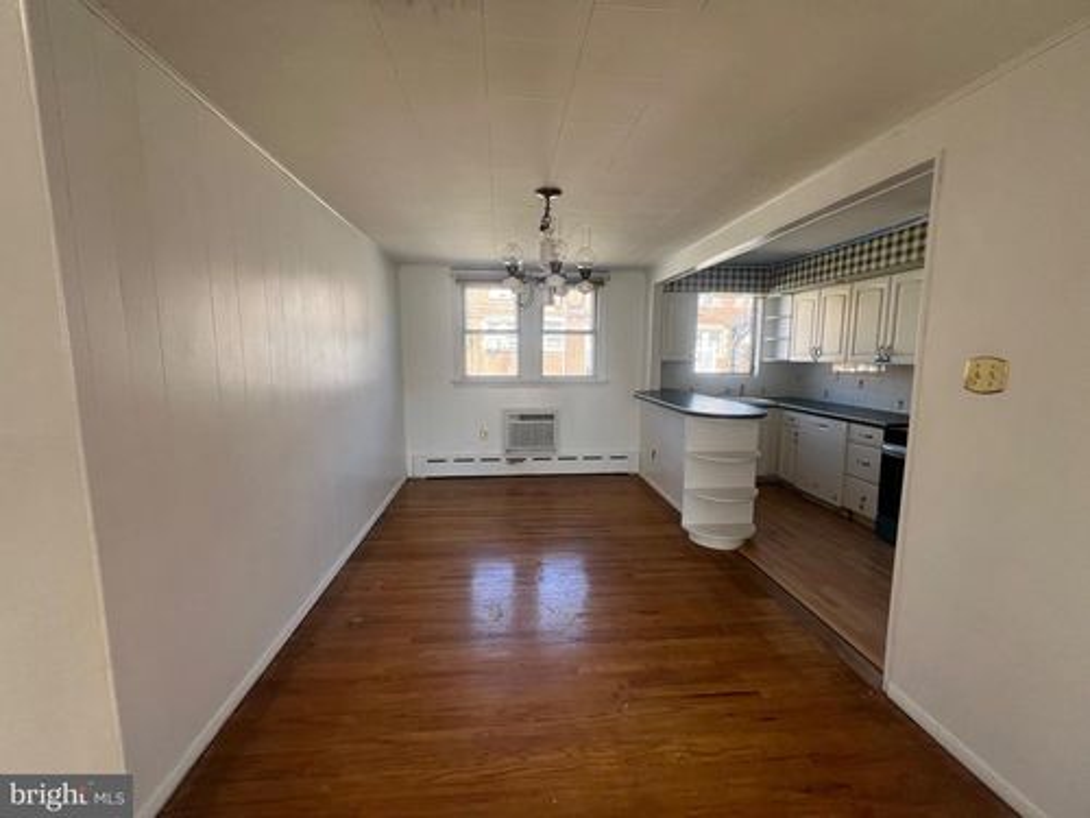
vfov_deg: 89.9
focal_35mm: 13
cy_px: 409
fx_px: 409
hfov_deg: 106.2
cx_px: 545
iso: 64
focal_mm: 1.57
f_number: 1.8
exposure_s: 1/99
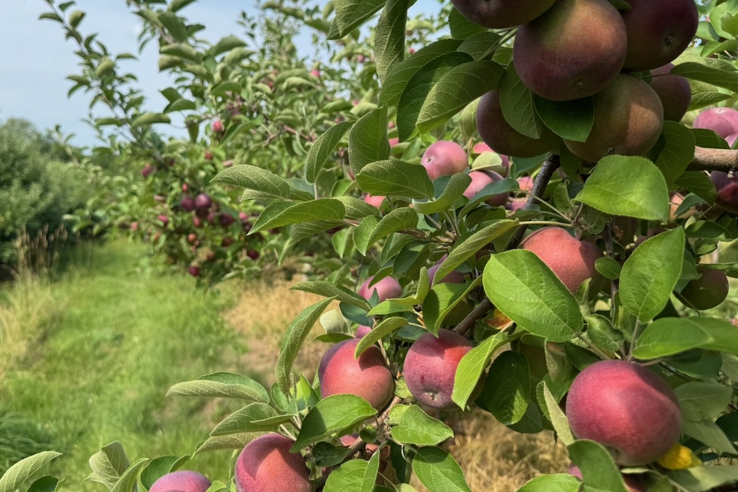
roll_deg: +0.3
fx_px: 615
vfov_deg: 43.6
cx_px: 317
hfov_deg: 61.7
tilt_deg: -4.3
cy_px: 224
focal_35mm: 30
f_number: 1.78
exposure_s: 1/2105
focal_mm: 6.76
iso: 80
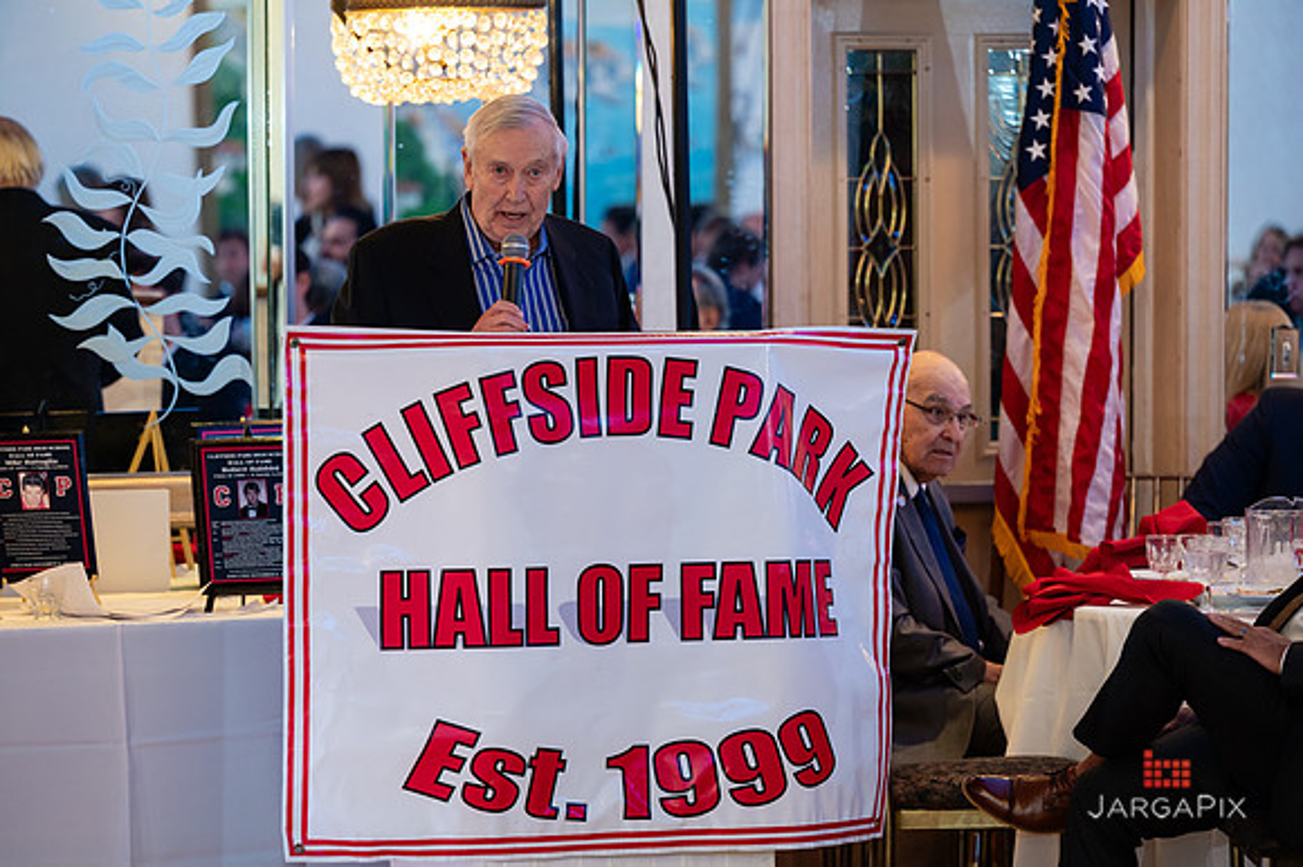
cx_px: 632
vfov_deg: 10.4
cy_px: 421
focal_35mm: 132
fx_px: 4786
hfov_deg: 15.5
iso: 1250
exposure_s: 1/125
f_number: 3.2
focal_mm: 125
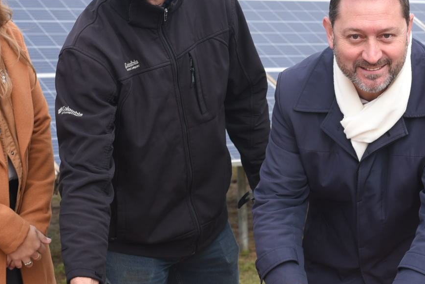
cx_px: 309
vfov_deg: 11.3
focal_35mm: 121
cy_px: 214
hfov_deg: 16.8
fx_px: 1429
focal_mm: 35
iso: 200
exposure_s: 1/320
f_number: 5.6
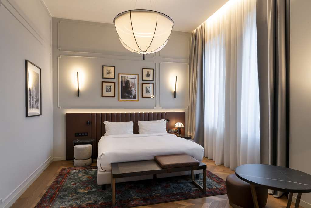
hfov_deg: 81.2
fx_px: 181
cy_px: 104
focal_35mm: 21
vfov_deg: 59.5
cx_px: 156
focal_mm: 21
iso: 200
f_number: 16
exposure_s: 1/5
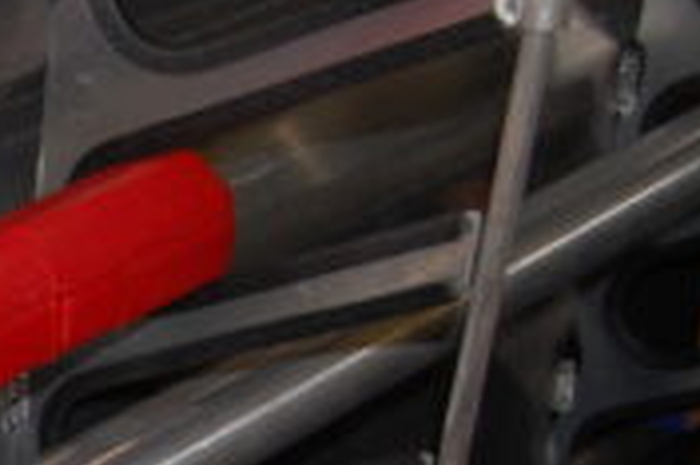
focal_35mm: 118
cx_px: -465
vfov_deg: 11.0
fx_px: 2292
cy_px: 749
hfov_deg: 15.5
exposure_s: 1/60
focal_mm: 18
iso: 400
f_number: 3.5
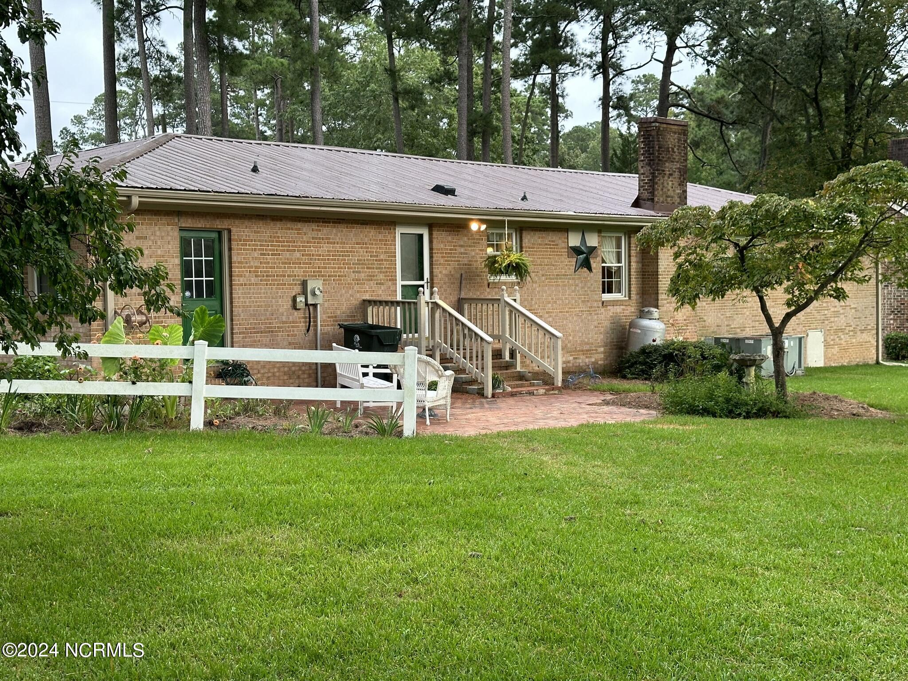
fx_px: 1259
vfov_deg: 30.3
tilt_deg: -2.4
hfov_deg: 39.7
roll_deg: +1.0
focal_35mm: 48
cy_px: 340
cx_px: 454
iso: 80
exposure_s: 1/115
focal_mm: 6.86
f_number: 1.78
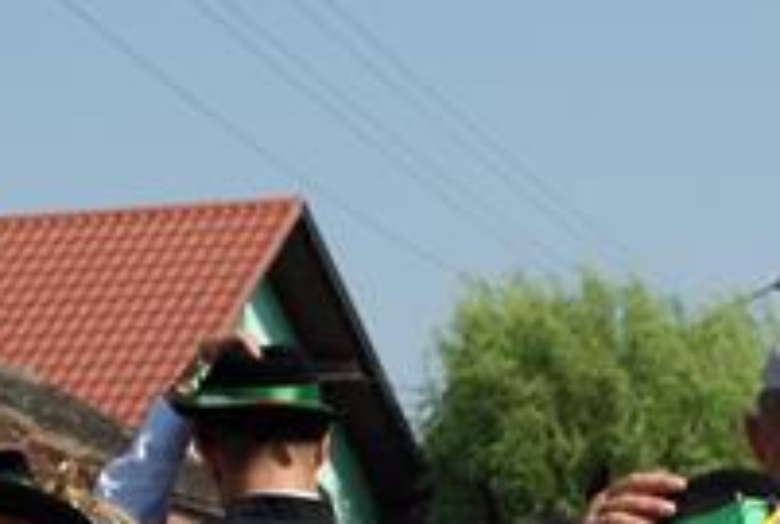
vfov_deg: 5.7
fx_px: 5190
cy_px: 722
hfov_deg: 8.6
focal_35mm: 239
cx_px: 380
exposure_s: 1/250
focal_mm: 40
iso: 100
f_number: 8
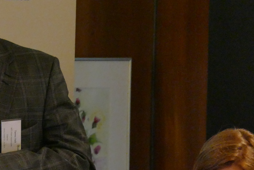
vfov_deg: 2.8
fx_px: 3457
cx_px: -25
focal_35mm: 490
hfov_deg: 4.2
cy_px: 14
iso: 3200
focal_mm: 78.73
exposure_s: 1/125
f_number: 4
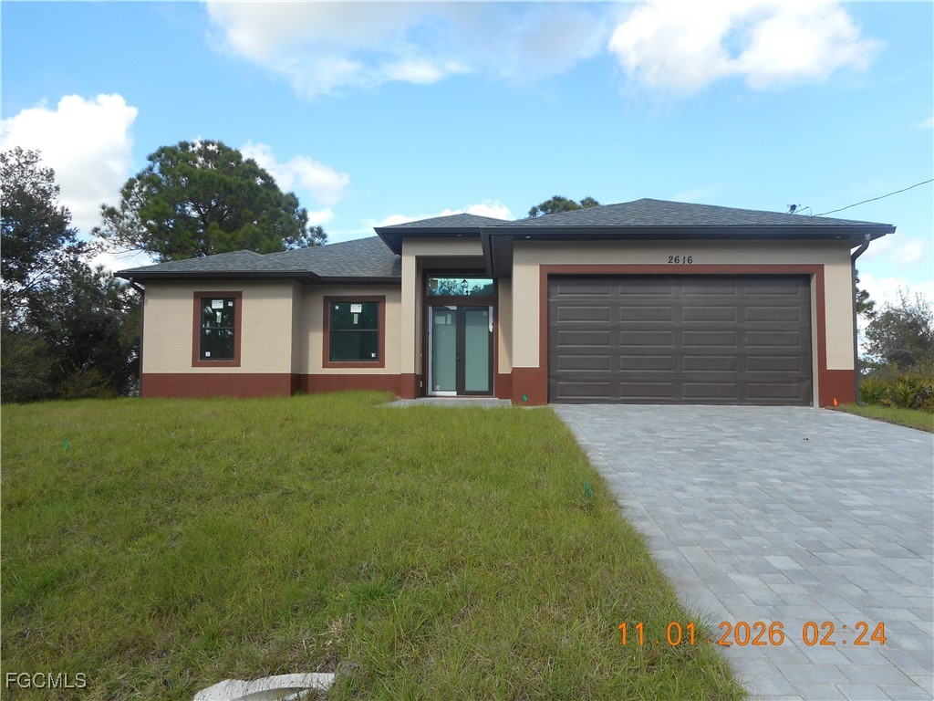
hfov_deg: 69.4
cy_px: 350
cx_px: 467
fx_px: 675
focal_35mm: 25
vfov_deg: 54.9
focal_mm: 4.5
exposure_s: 1/320
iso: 80
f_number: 3.7
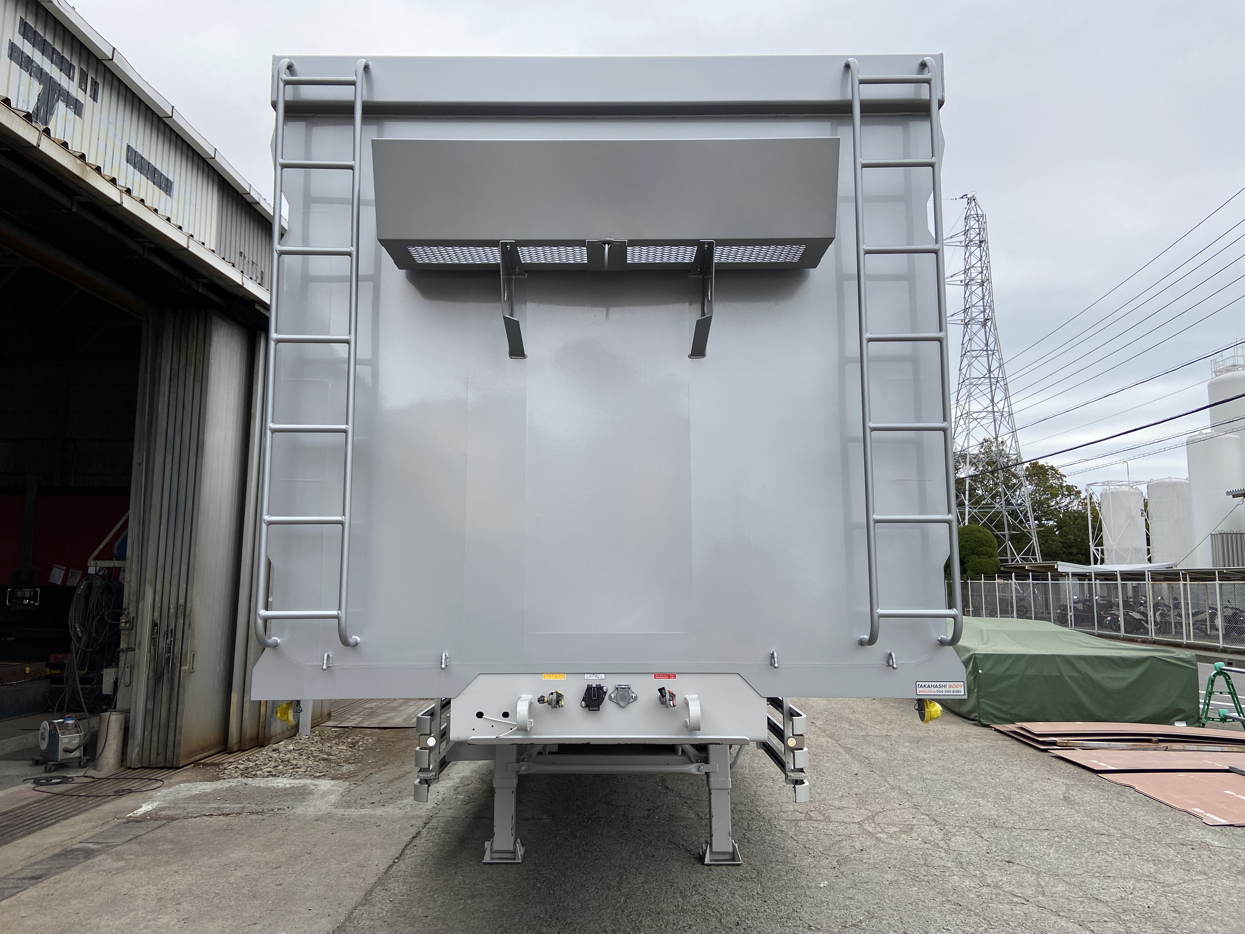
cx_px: 622
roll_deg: -0.5
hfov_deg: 67.3
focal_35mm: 26
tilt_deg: +7.6
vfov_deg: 53.1
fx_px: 935
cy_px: 467
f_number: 1.8
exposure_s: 1/604
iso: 32
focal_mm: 4.25
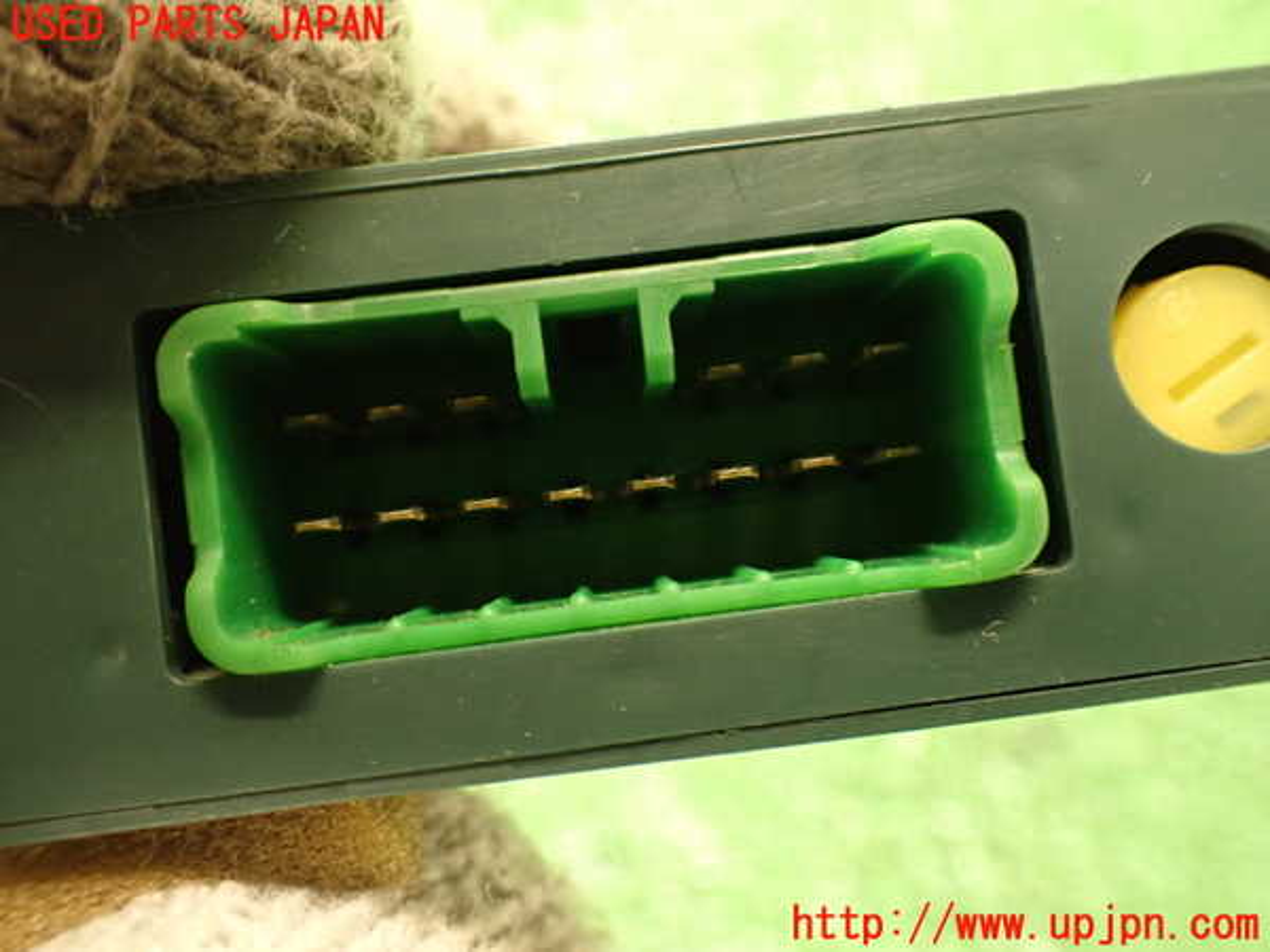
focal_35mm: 32
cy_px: 476
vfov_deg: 44.2
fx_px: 1174
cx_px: 635
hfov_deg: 56.8
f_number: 2.4
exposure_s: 1/30
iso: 640
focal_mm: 5.79
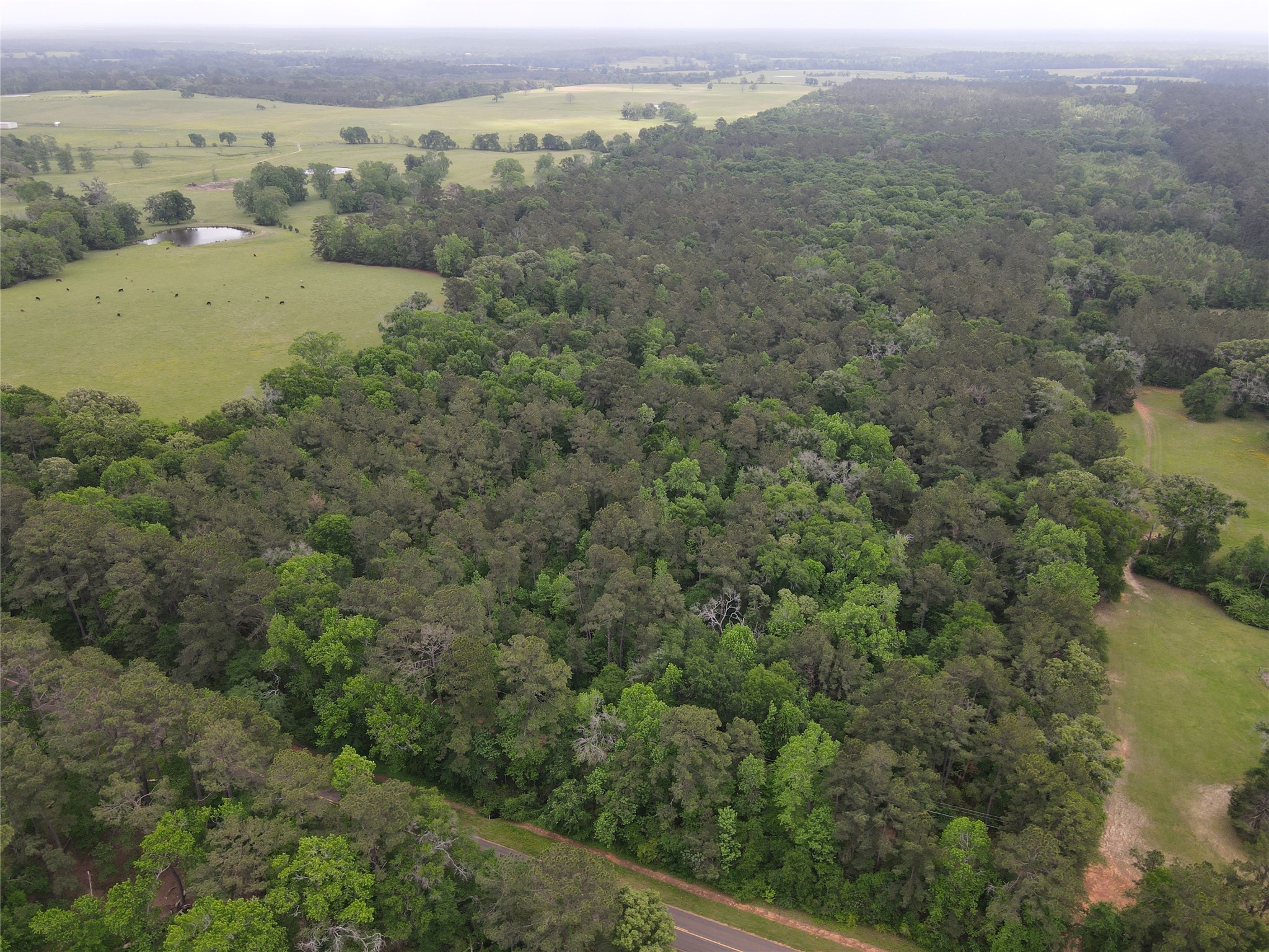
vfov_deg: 56.8
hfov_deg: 71.6
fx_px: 880
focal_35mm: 24
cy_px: 476
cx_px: 634
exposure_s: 1/200
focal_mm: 4.5
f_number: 2.8
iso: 100
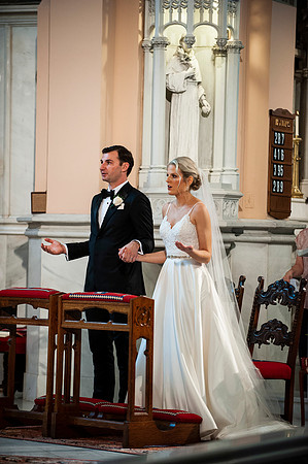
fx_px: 1929
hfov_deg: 9.1
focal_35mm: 150
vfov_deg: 13.7
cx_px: 154
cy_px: 232
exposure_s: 1/160
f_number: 2.8
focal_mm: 150
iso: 1600
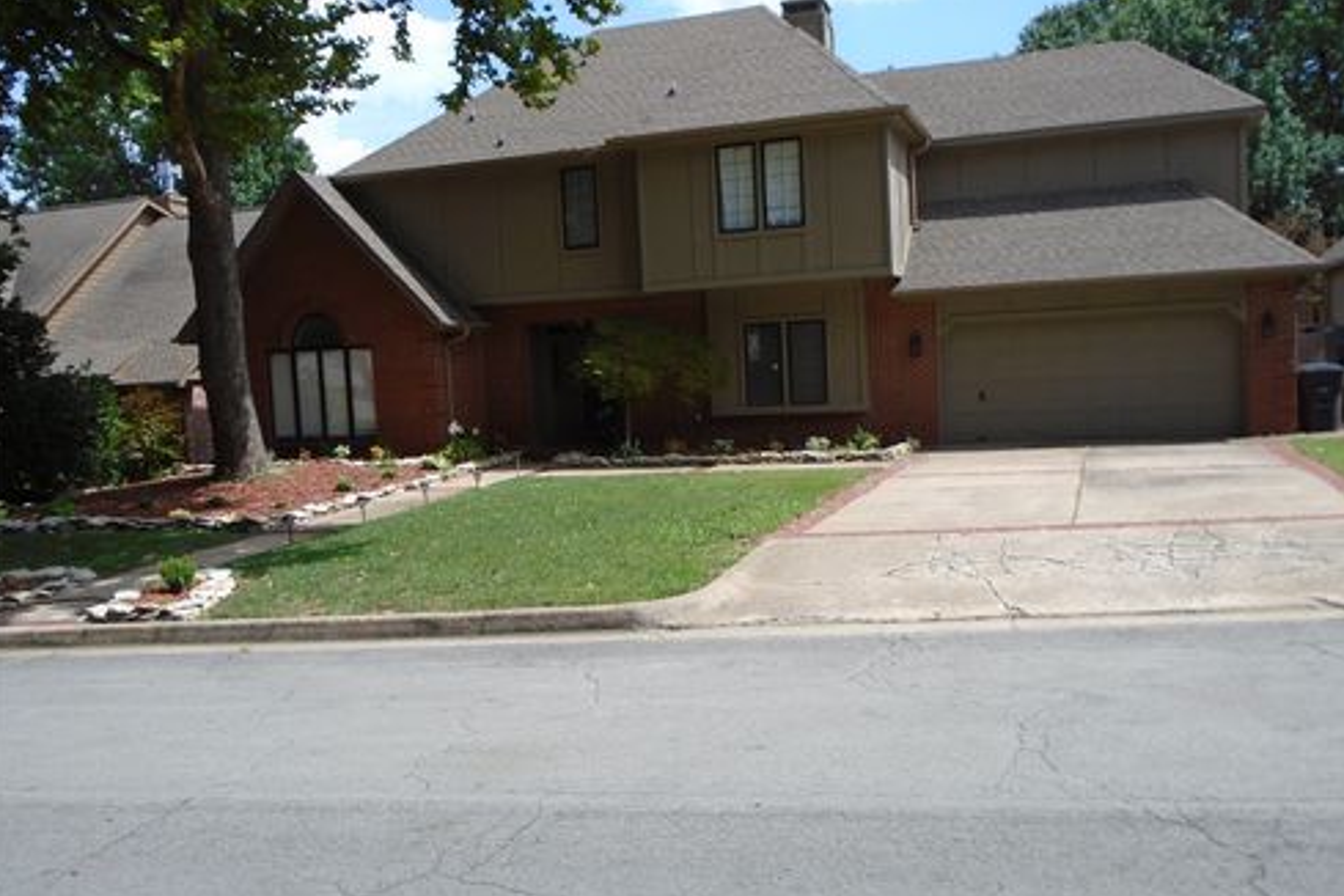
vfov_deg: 40.0
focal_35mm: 33
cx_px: 673
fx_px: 1232
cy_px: 455
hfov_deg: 57.2
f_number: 3.5
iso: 100
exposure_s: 1/640
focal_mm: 5.5
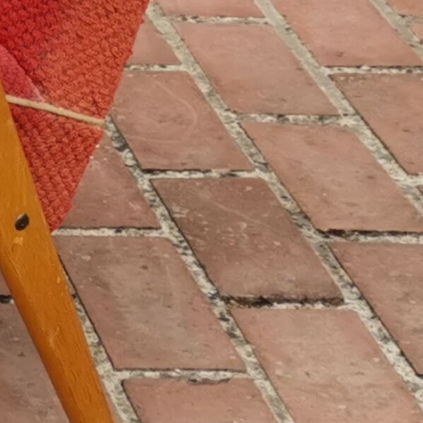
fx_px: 2613
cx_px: -726
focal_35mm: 189
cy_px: -168
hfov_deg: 8.2
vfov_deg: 9.1
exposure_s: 1/473
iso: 50
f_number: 1.8
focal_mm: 5.58
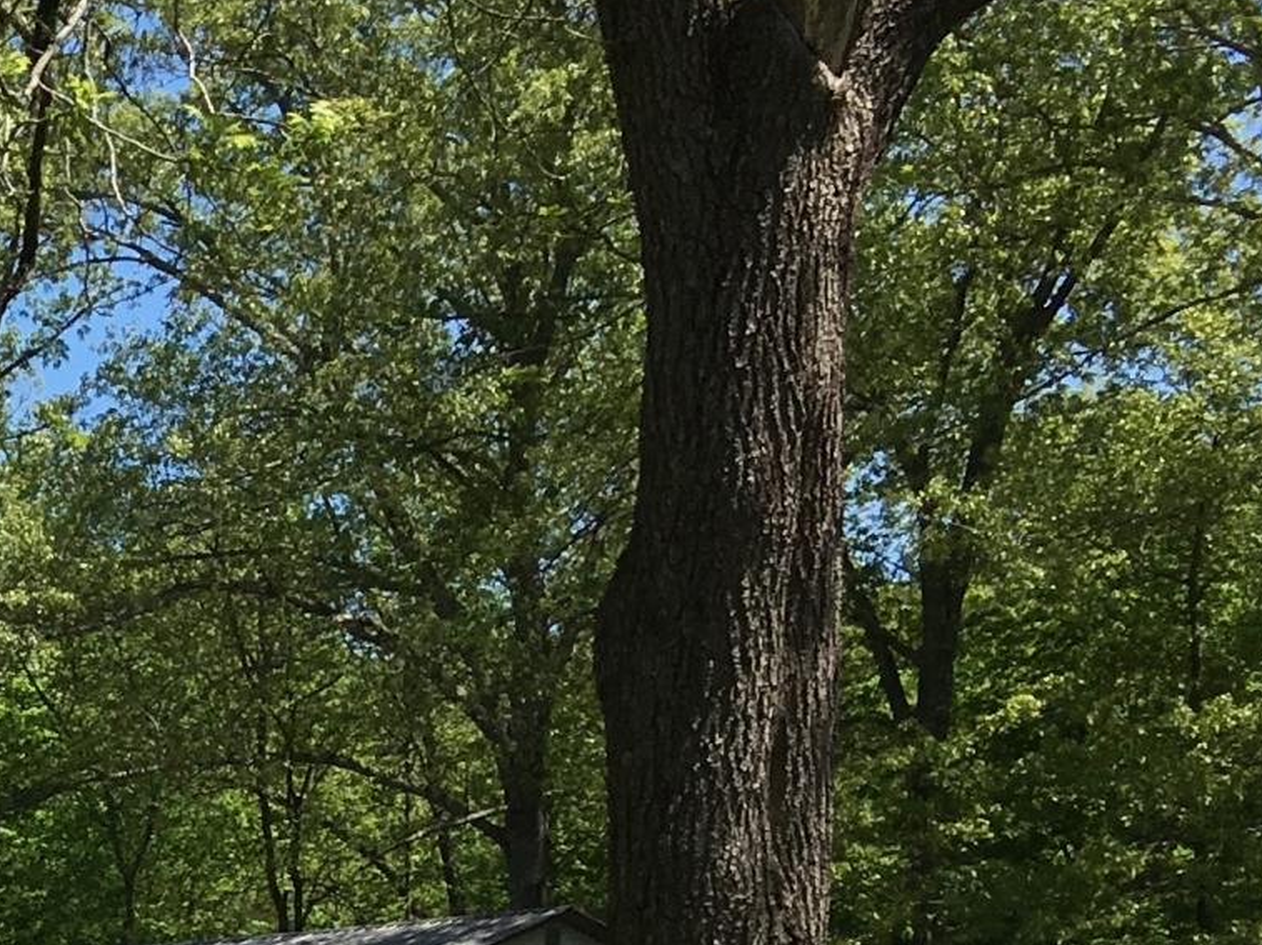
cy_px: 1727
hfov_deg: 14.5
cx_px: -1162
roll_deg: +0.0
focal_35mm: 115
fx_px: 4191
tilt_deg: -6.9
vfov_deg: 11.8
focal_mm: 4.15
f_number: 2.2
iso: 25
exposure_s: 1/1183
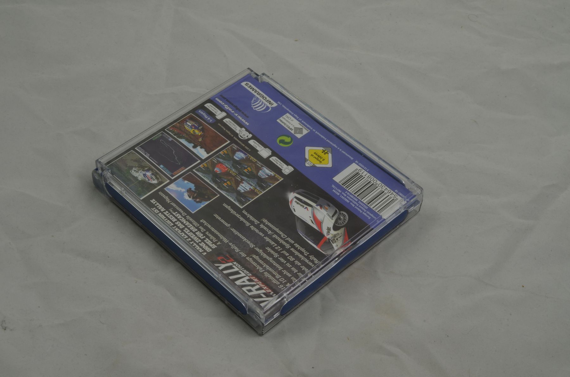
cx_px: 285
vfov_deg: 22.5
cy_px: 188
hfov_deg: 33.5
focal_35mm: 60
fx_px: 948
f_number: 20
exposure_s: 1/3
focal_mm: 40
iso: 100
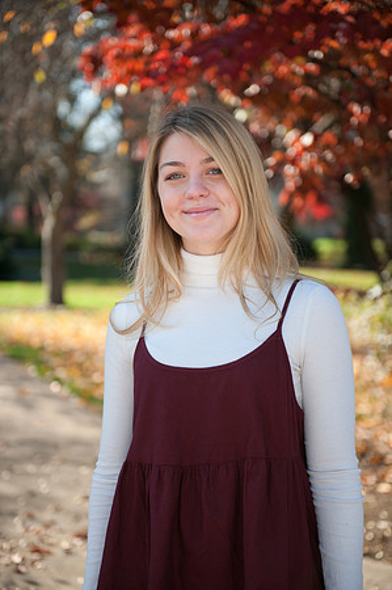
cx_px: 196
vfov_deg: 28.9
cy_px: 295
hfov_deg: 19.4
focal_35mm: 70
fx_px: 1146
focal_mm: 70
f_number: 2.8
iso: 100
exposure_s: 1/640
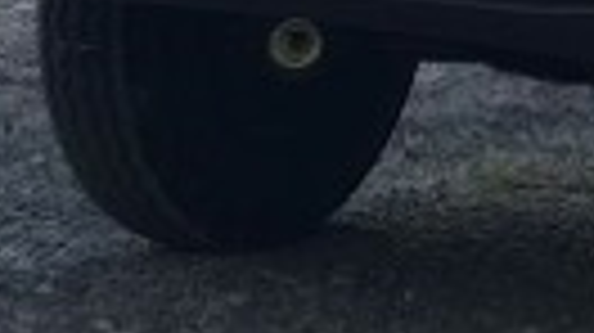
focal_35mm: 302
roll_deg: -0.3
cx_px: 1017
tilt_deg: -1.7
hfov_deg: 7.0
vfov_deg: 3.9
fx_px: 4753
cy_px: -630
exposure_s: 1/193
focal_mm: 6.6
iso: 20
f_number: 2.8
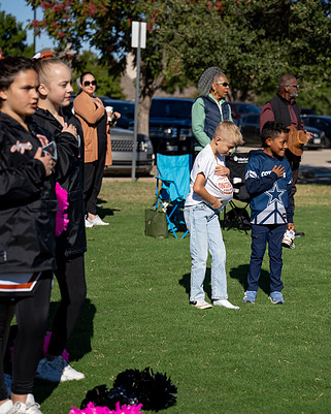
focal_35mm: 104
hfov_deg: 14.8
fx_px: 1273
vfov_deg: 18.4
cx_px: 235
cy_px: 208
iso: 250
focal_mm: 70
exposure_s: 1/6400
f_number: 2.8
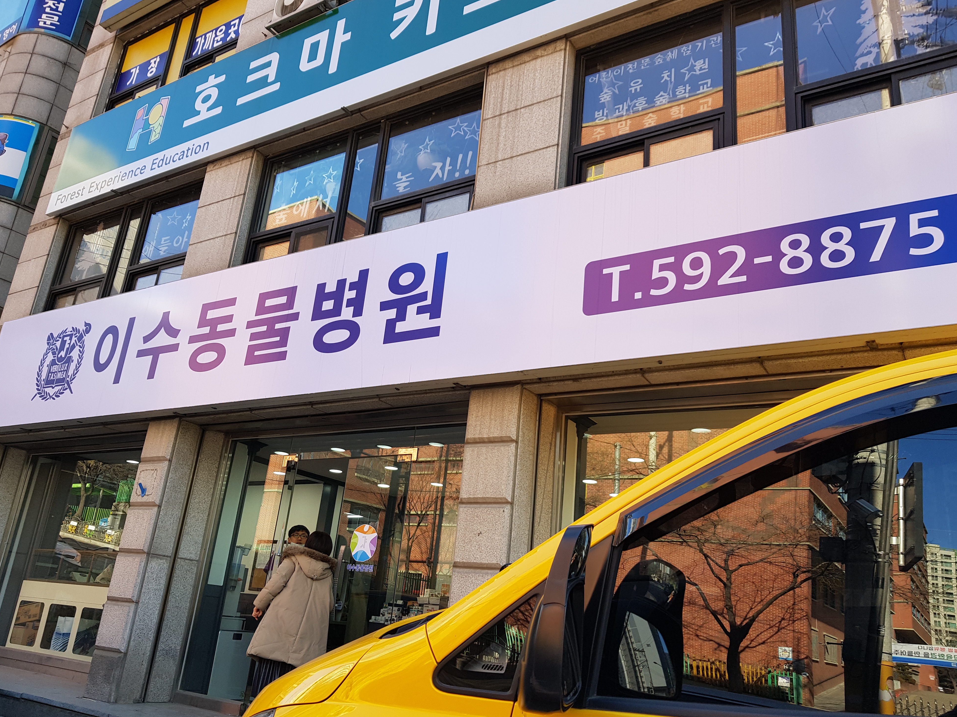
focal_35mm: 27
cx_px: 484
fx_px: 746
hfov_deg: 65.3
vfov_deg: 51.3
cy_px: 353
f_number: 1.7
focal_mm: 4.2
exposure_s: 1/344
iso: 40
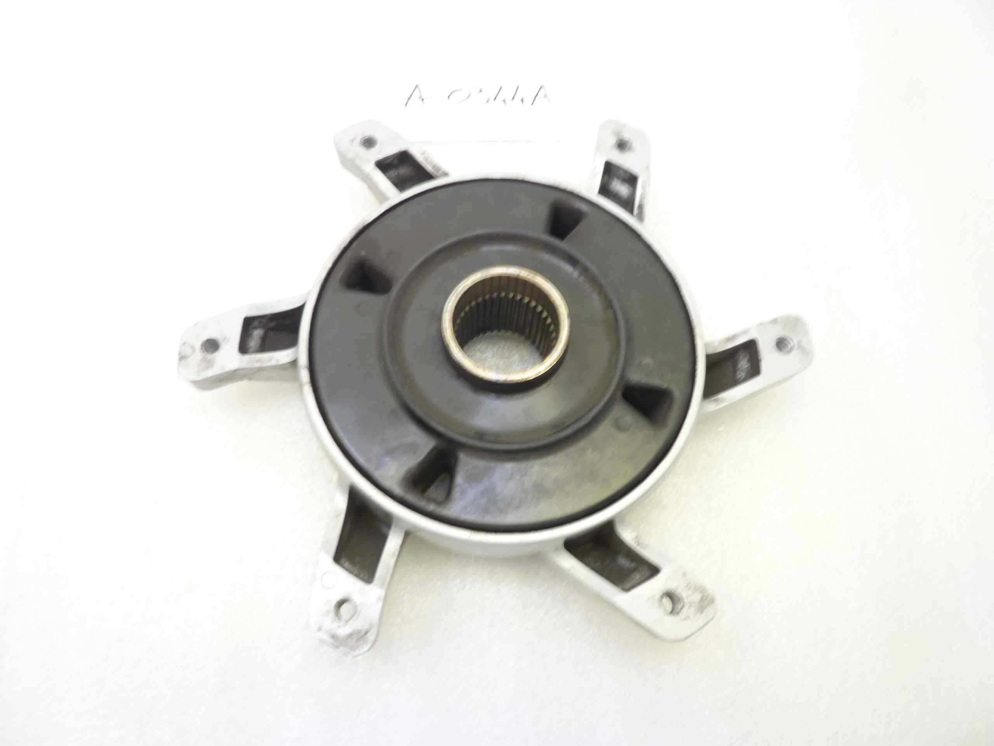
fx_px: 718
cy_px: 373
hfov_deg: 69.4
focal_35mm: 25
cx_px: 497
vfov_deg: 54.9
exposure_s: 1/8
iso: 80
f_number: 3.3
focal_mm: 4.1
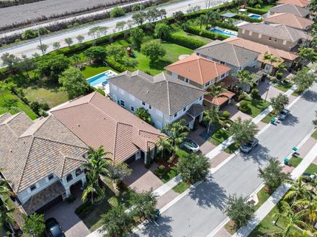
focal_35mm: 28
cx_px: 134
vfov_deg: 49.6
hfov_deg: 63.2
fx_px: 256
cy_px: 110
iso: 110
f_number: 2.8
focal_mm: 12.29
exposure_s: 1/500
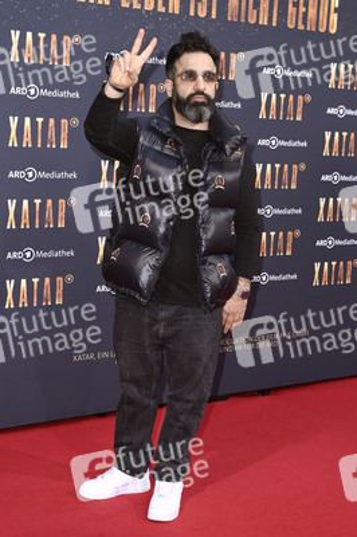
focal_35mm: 62
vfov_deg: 32.4
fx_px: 924
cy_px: 268
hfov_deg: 21.9
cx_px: 178
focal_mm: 62
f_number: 5.6
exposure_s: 1/250
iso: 640
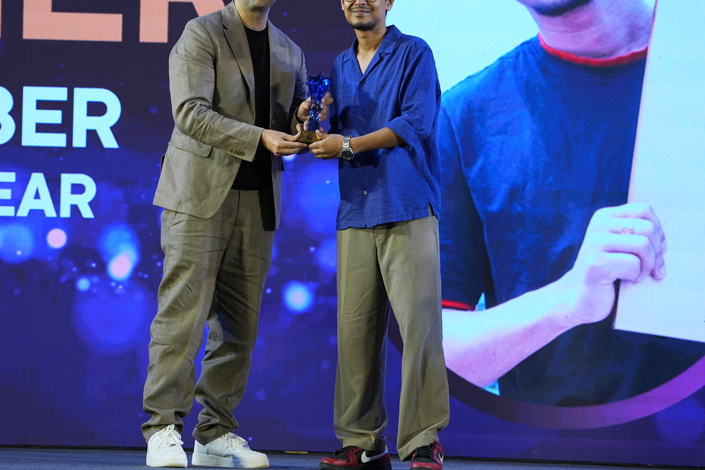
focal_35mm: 224
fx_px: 4386
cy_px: 177
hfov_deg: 9.2
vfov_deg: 6.1
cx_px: 292
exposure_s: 1/200
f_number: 3.2
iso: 640
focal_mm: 170
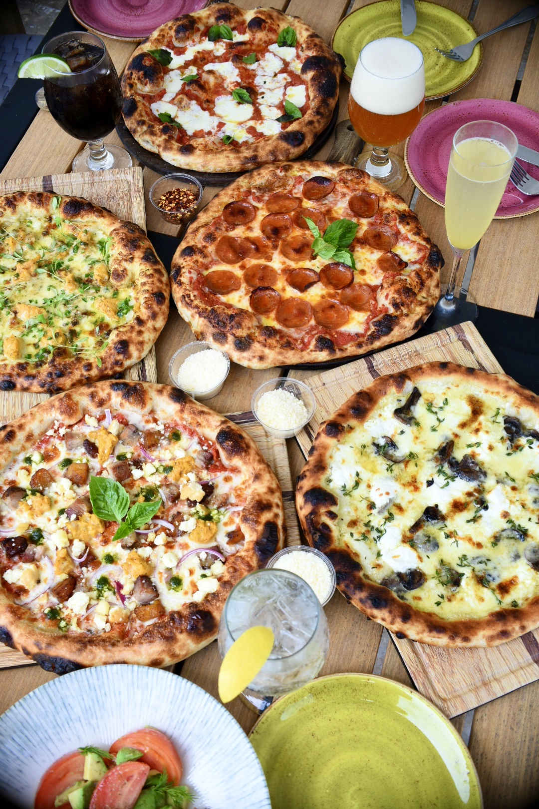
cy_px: 404
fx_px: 898
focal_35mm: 40
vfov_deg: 48.5
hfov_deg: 33.4
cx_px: 270
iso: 500
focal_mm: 40
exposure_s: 1/250
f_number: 11
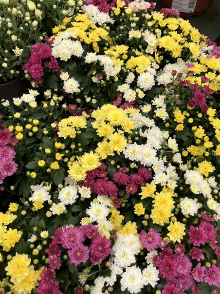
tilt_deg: -63.8
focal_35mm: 31
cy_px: 147
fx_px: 263
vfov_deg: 58.3
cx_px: 112
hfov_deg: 45.5
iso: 32
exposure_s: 1/1080
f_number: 1.8
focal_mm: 3.99
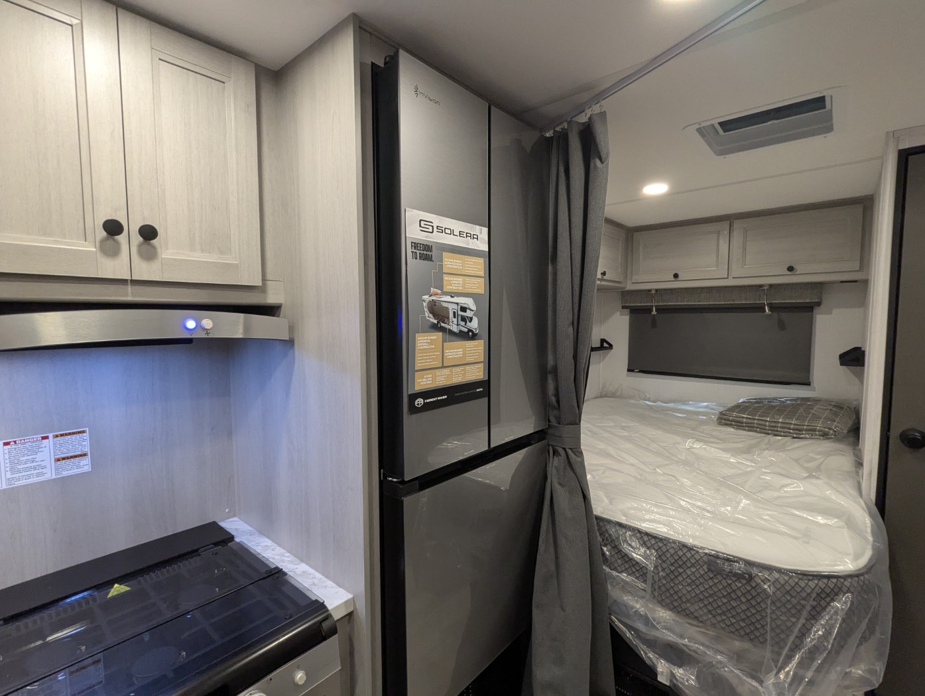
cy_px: 348
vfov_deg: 78.2
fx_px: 428
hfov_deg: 94.4
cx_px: 462
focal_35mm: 16
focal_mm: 2.35
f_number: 2.2
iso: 320
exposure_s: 1/51.7
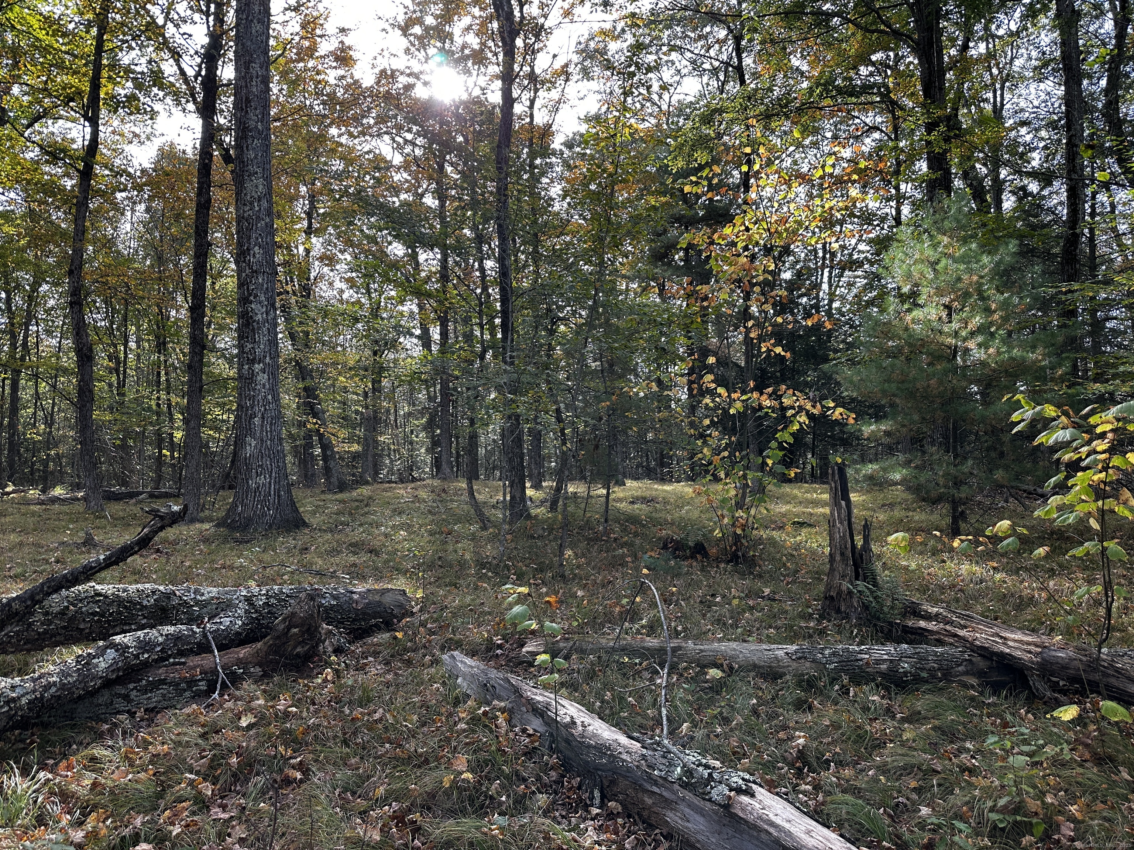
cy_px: 425
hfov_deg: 71.6
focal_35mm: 24
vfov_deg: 56.8
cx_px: 567
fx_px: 786
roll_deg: -0.5
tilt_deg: +3.8
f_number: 1.78
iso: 80
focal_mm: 6.86
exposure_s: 1/286
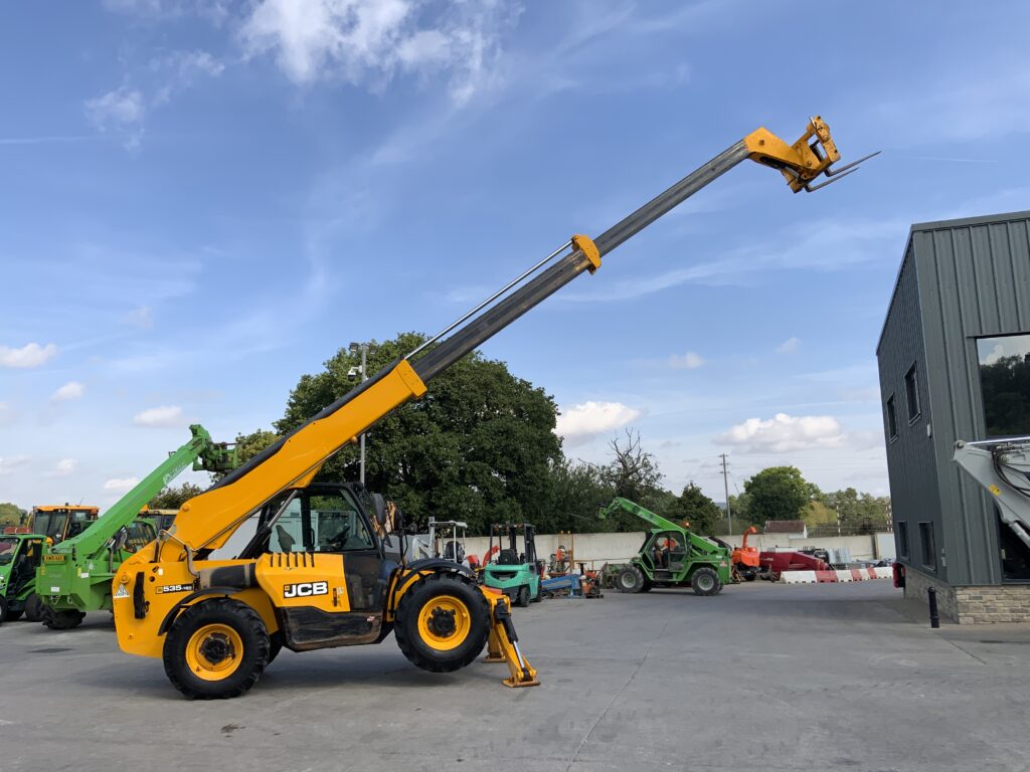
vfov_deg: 48.2
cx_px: 515
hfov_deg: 61.7
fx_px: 863
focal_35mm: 29
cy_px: 386
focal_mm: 3
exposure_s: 1/1377
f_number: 1.8
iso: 16
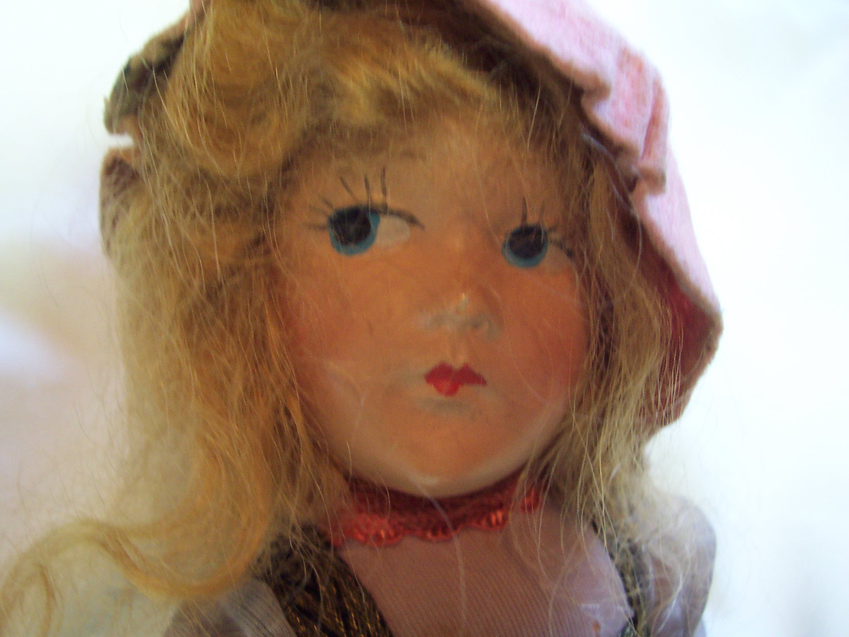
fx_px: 907
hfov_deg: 50.1
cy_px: 318
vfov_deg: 38.7
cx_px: 424
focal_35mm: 37
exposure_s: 1/15
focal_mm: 5.6
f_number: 2.8
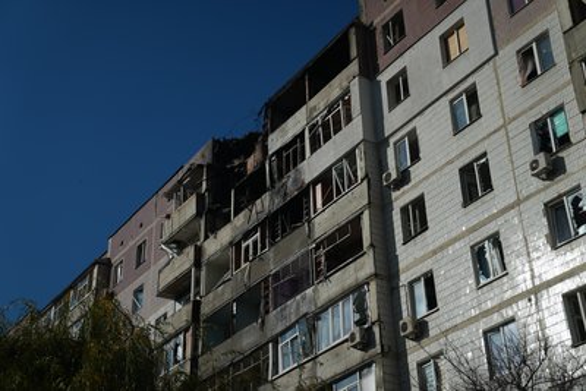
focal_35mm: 56
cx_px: 293
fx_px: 912
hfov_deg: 35.6
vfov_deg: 24.2
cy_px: 196
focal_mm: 56
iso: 80
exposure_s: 1/100
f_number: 2.8
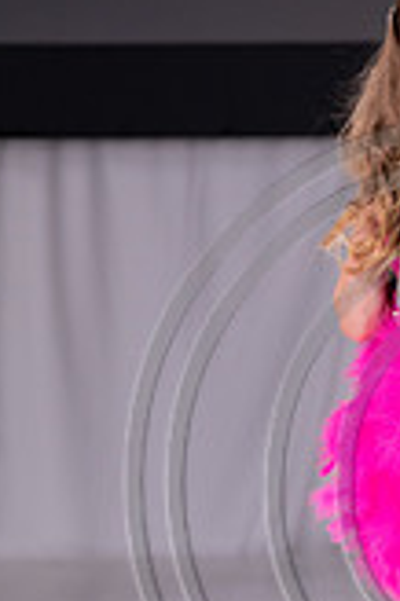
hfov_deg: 2.5
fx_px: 9152
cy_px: 480
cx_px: 497
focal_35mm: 548
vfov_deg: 3.8
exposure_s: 1/400
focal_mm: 200
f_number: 5.6
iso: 2000
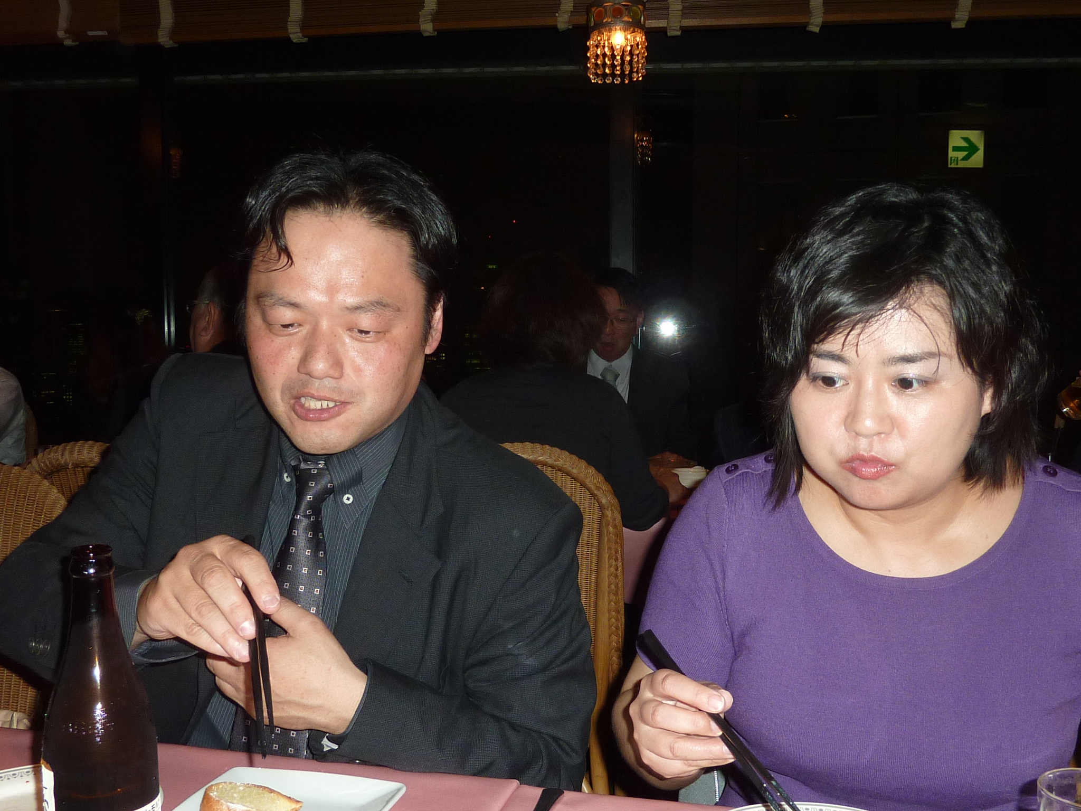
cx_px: 540
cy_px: 406
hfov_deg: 52.6
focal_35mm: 35
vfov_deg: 40.7
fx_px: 1093
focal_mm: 4.1
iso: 125
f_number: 3.3
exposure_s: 1/30
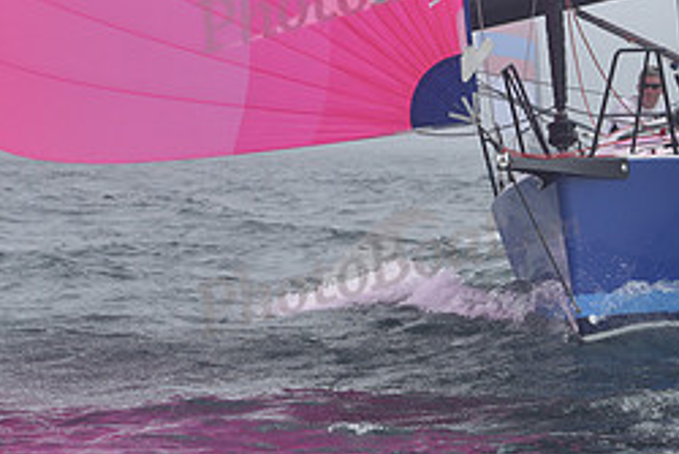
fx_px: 5246
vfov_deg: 4.9
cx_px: 722
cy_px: 86
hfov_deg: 7.4
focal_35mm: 278
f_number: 10
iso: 250
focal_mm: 120
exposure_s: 1/800
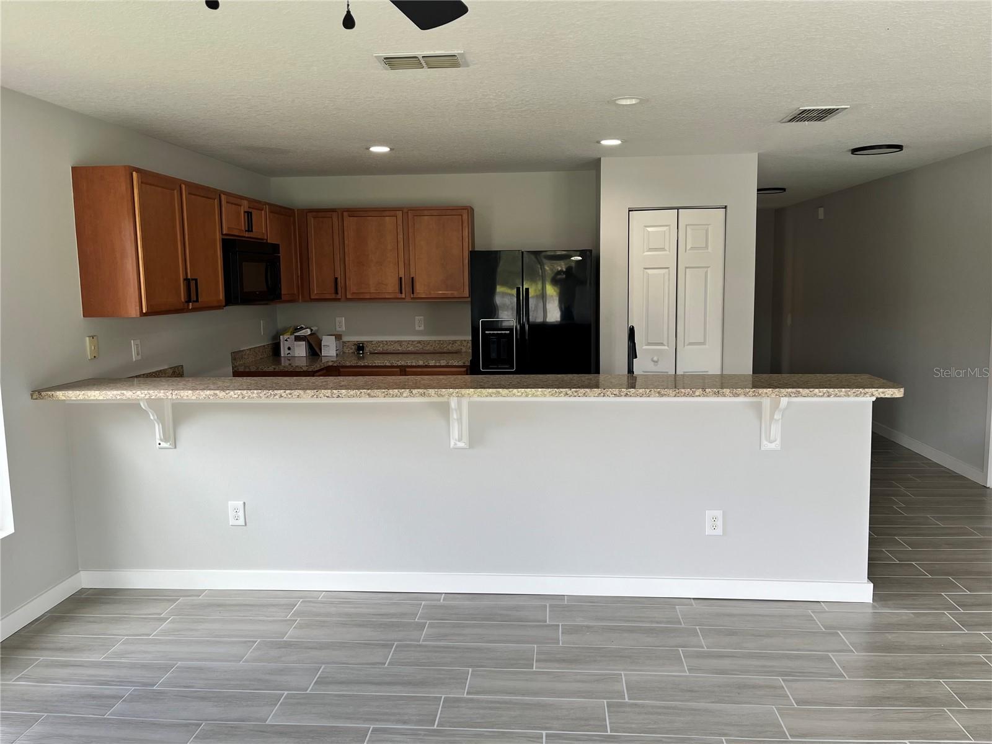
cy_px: 372
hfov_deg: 67.3
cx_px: 496
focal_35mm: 26
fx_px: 745
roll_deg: +1.3
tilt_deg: -6.4
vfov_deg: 53.1
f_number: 1.6
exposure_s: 1/120
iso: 50
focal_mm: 5.1
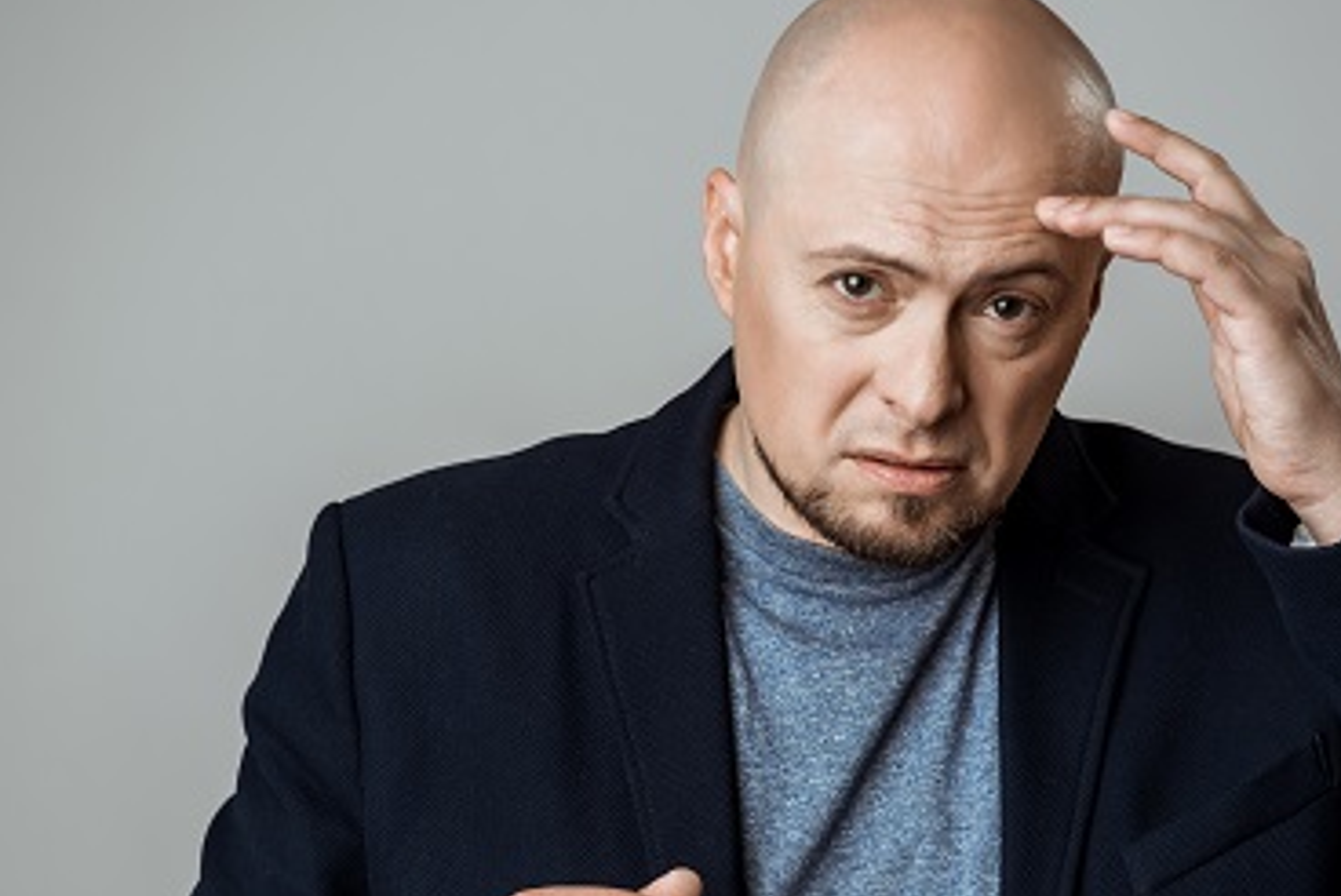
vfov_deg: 12.0
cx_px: 816
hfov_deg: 17.9
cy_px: 641
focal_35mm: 114
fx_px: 4250
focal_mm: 70
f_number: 5
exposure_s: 1/160
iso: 100
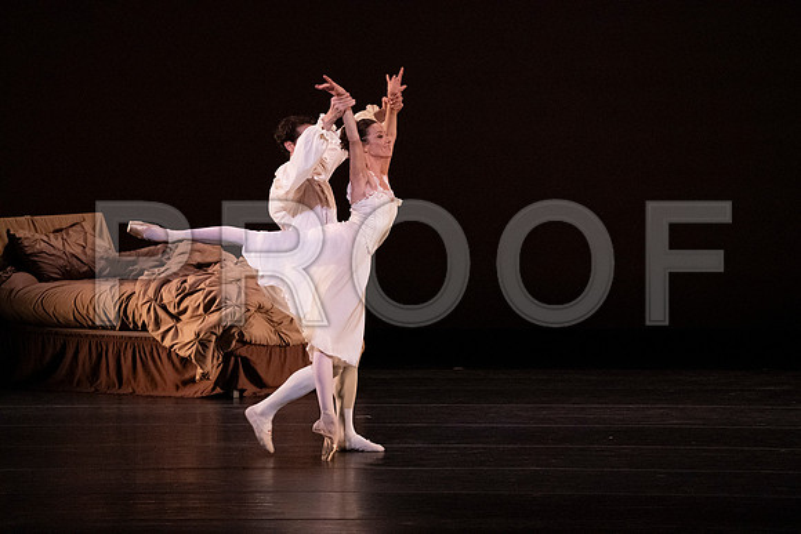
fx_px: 7477
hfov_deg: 6.1
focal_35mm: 336
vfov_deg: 4.1
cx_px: 400
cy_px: 267
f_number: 7.1
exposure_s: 1/400
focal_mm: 336
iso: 20000
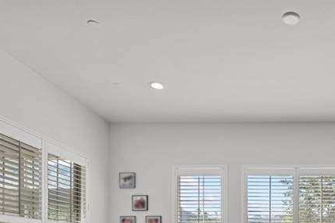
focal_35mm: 36
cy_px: 256
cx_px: 306
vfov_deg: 31.8
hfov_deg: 47.3
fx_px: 335
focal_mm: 15
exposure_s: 1/10
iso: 250
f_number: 10
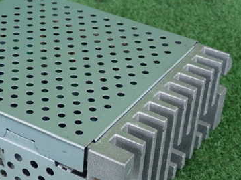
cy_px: 112
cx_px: 48
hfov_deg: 20.0
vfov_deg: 15.2
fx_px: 675
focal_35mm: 97
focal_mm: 10.35
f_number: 3.5
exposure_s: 1/125
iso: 1000
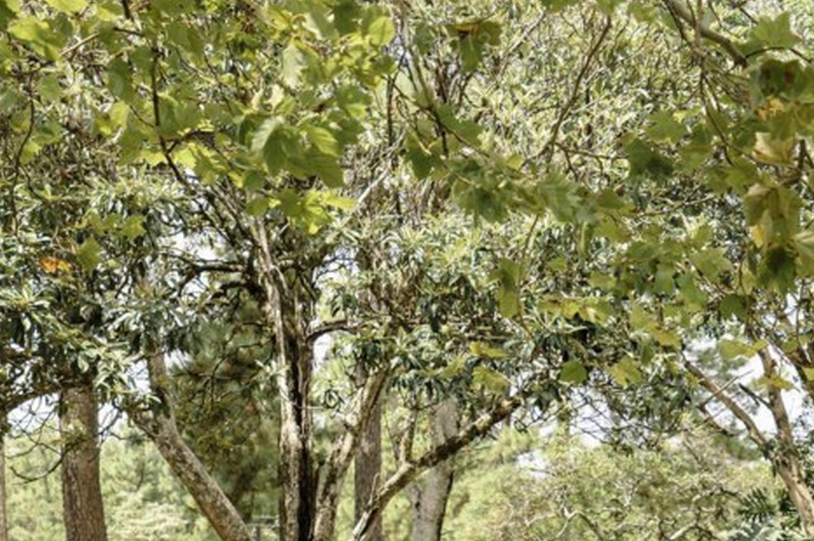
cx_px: 491
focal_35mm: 80
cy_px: 463
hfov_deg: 25.4
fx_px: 1804
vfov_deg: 16.9
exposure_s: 1/640
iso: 125
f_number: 3.5
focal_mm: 31
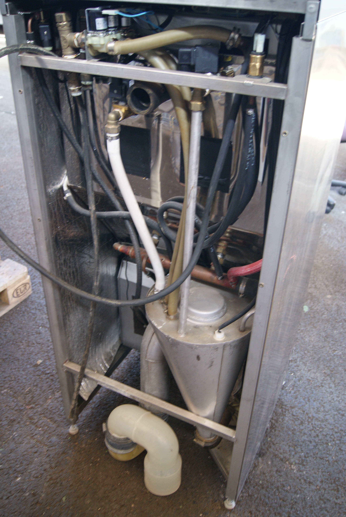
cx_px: 173
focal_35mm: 33
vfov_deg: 57.2
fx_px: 474
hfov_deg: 40.1
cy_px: 258
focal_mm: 22
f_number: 4
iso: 400
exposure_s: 1/3
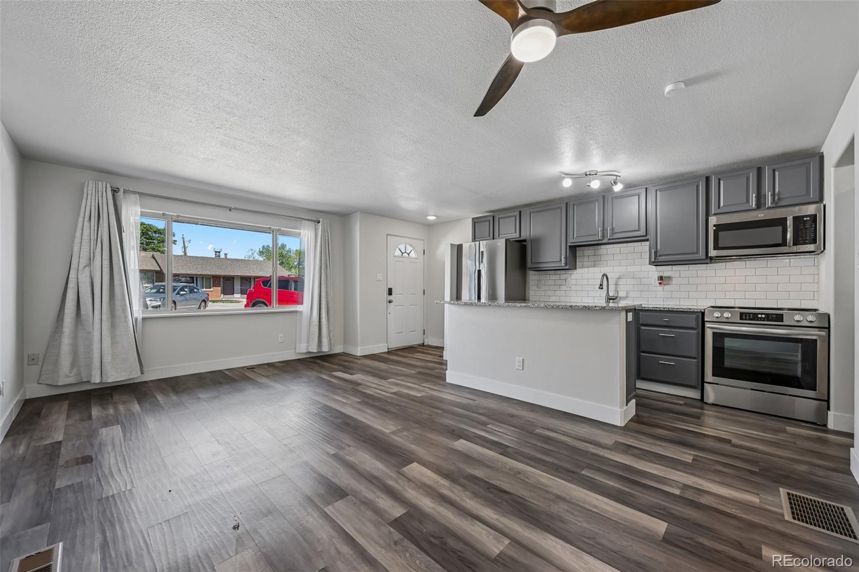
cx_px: 430
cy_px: 286
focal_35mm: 14
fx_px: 334
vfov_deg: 81.2
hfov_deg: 104.3
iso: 250
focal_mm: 14
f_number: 10
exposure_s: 1/15
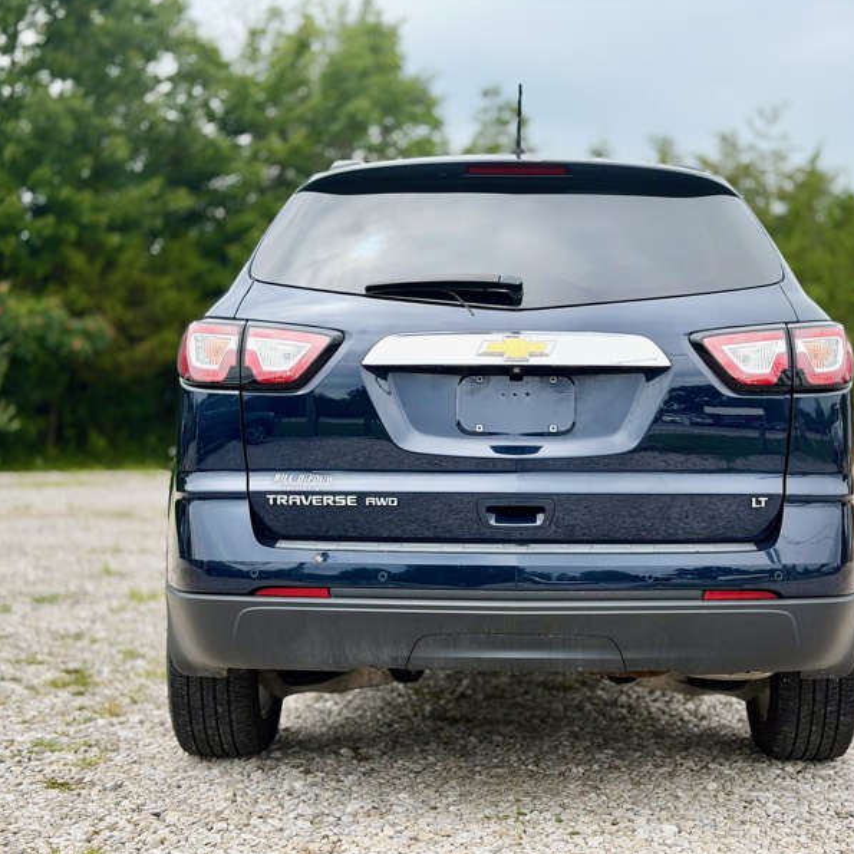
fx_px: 1591
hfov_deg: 30.0
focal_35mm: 57
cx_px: 504
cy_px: 428
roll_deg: -0.5
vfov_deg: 30.0
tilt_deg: -1.6
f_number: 1.78
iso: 80
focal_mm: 6.76
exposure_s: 1/3226
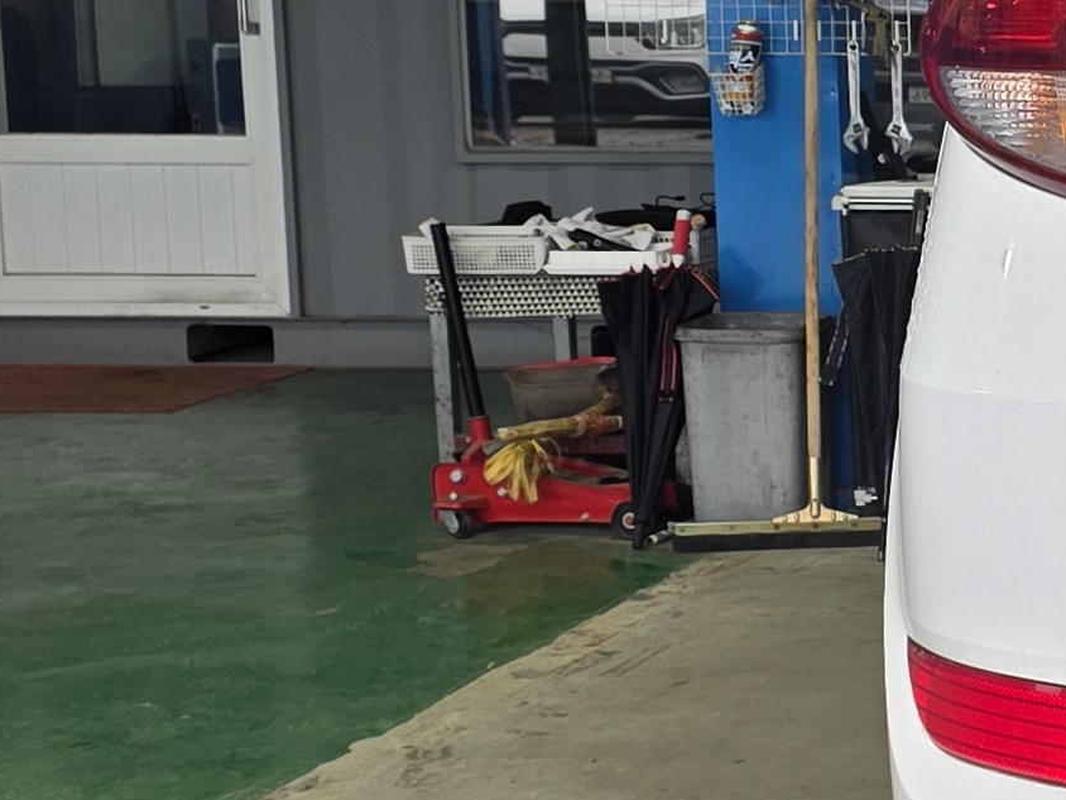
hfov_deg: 16.1
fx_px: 3357
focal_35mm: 109
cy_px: 369
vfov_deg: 13.6
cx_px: 1710
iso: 32
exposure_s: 1/120
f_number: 1.7
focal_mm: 6.3
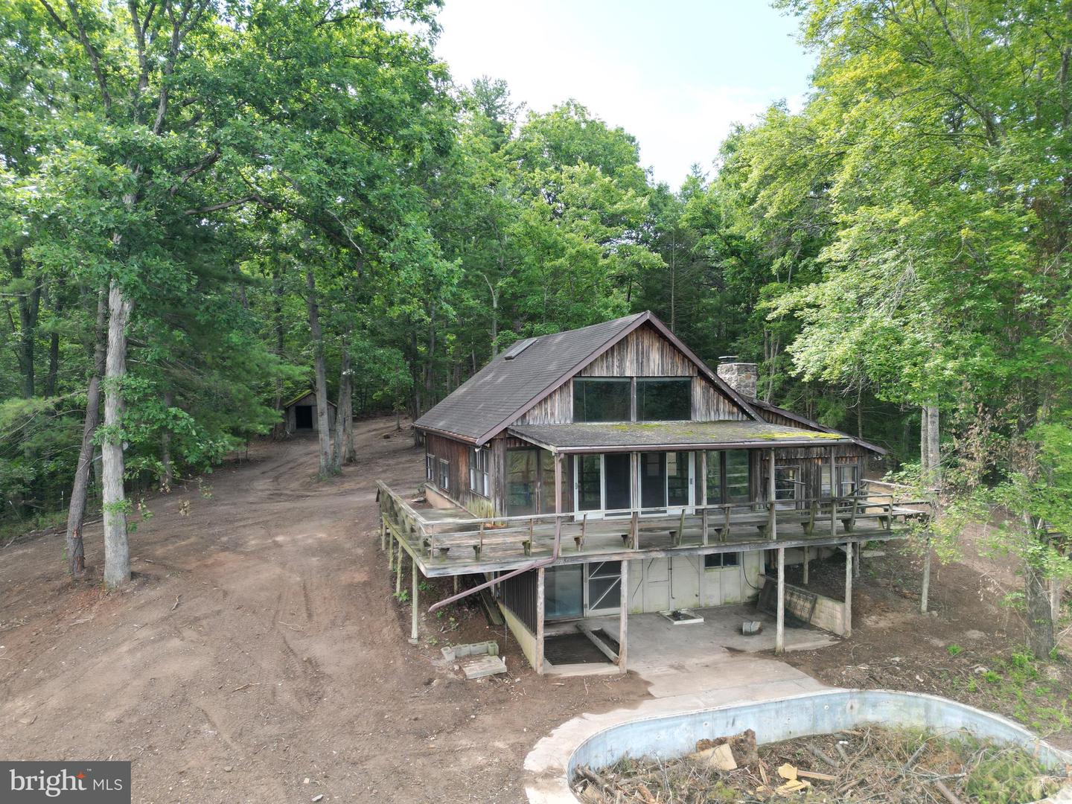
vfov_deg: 56.8
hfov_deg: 71.6
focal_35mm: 24
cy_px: 402
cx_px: 536
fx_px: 743
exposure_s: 1/725
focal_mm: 6.72
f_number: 1.7
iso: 150
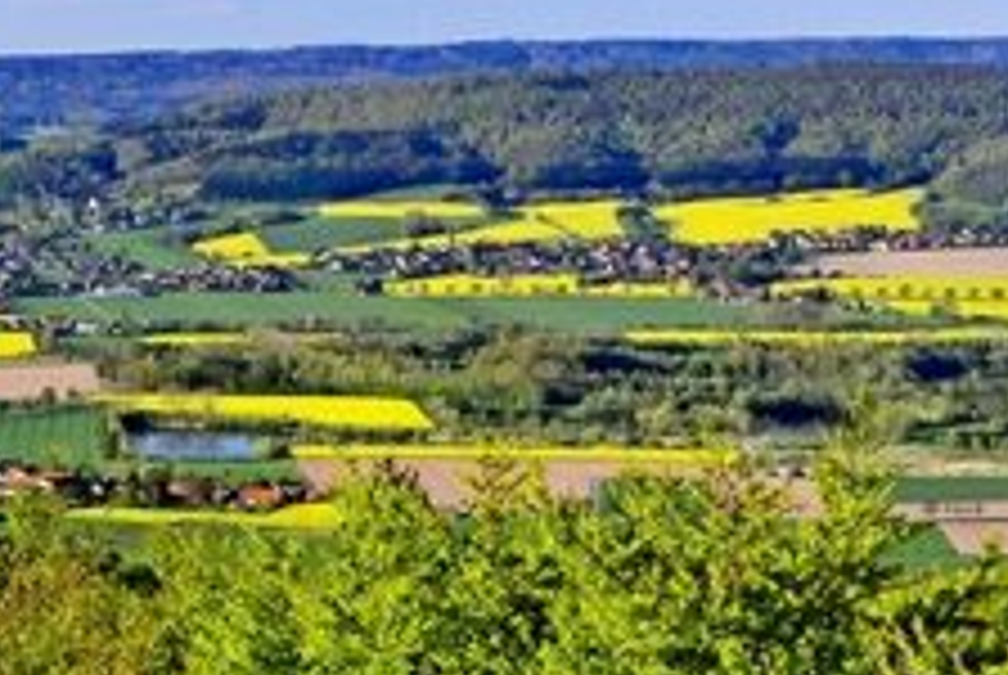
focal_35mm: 147
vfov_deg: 9.3
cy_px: -76
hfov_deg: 12.8
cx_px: -765
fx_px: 4121
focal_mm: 22
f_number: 11
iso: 100
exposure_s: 1/25
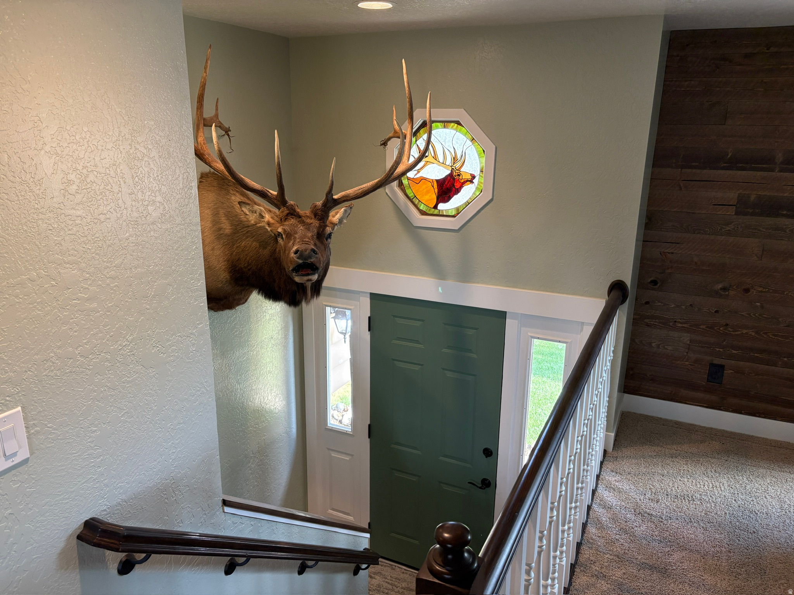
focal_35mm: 26
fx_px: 596
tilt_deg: -17.4
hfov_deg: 67.3
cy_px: 298
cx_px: 397
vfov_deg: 53.1
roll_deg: +0.3
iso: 160
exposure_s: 1/120
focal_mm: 5.96
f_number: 1.6
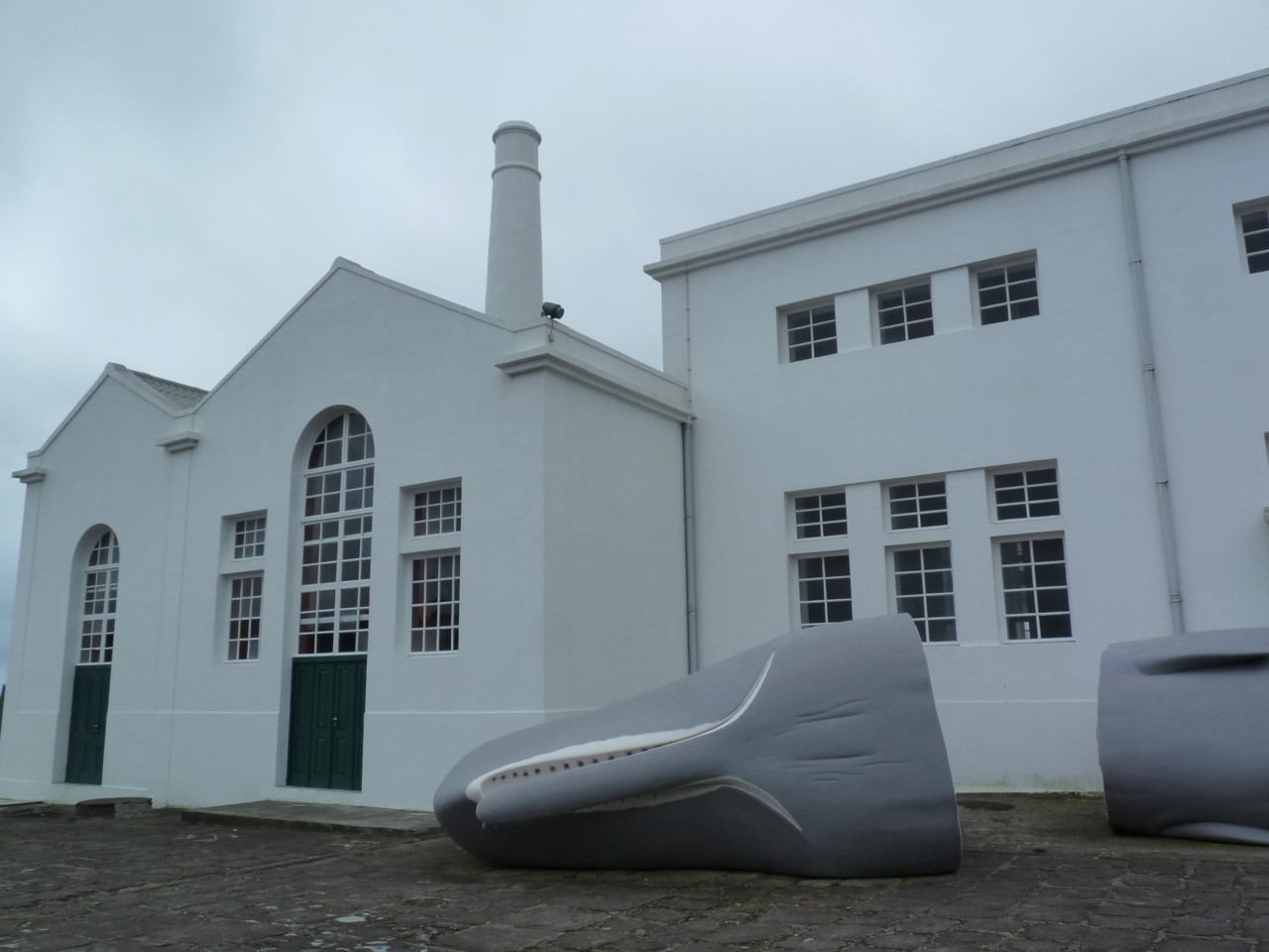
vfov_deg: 51.4
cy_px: 476
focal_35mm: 27
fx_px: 990
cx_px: 634
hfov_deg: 65.3
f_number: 5.6
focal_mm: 4.8
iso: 125
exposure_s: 1/320
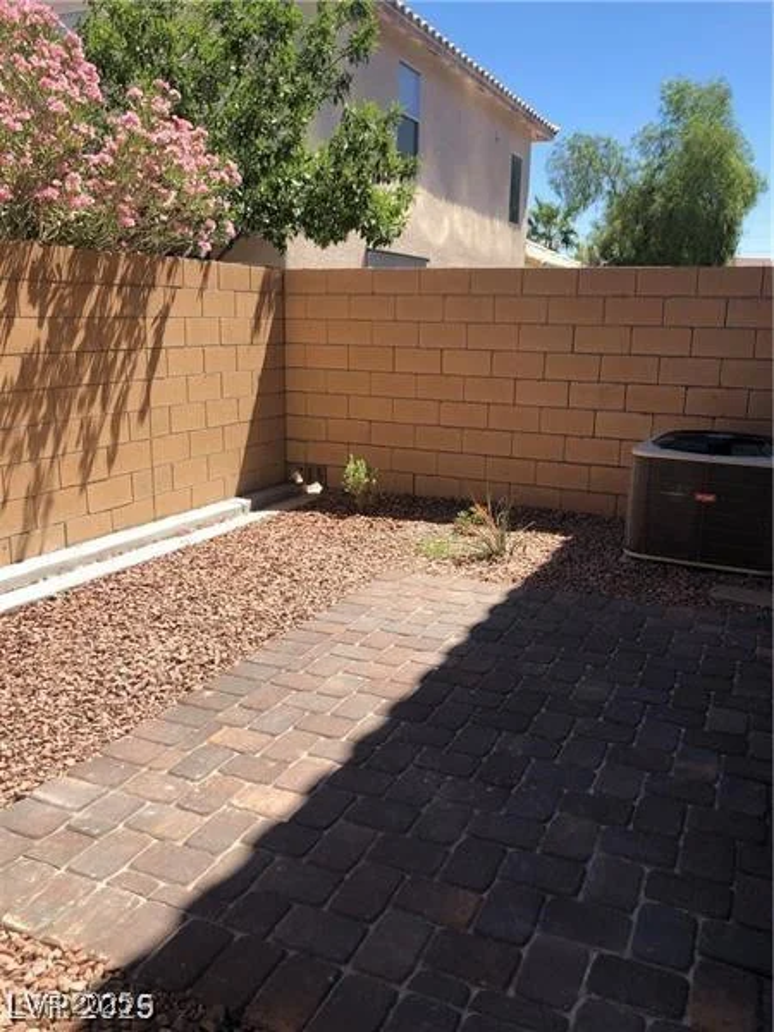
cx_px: 387
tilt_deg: -9.4
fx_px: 835
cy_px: 516
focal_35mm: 28
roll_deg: -1.6
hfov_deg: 49.7
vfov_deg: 63.4
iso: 20
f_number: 1.8
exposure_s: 1/1143
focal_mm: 3.99
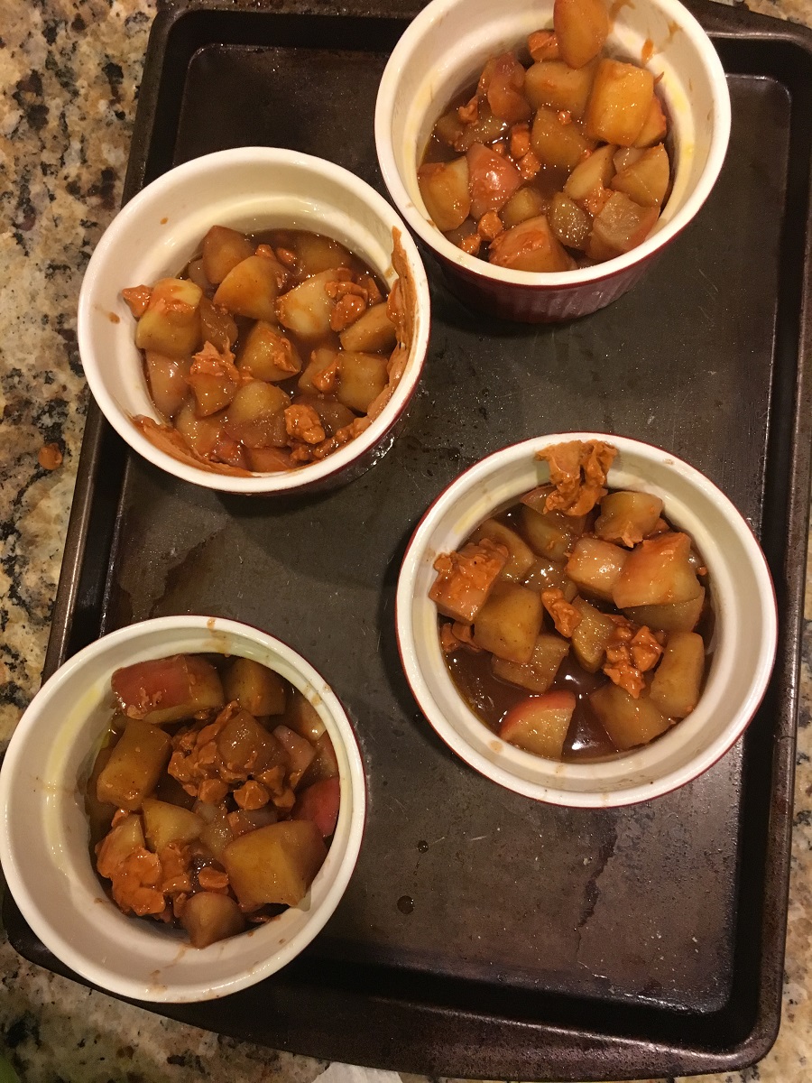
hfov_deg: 48.2
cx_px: 406
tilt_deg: -79.3
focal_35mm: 29
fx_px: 907
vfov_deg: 61.7
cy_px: 542
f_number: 2.2
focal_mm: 4.15
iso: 200
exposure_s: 1/20
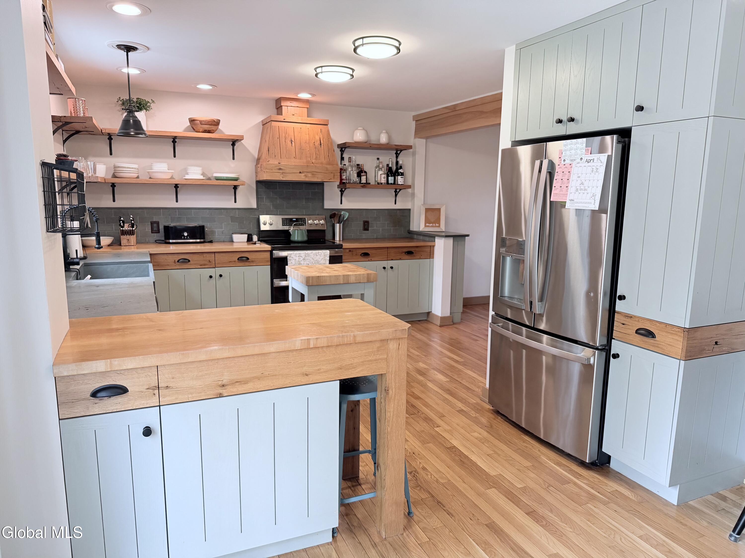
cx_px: 372
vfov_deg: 56.8
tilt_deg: -10.0
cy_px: 279
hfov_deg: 71.6
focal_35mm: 24
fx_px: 517
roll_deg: -0.5
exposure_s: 1/120
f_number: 1.78
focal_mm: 6.76
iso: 250
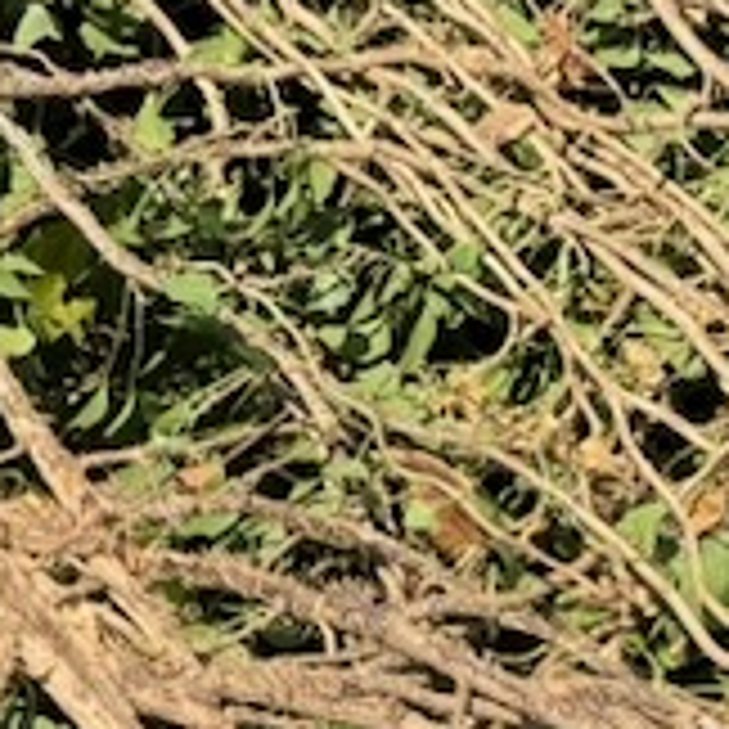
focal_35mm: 157
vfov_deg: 9.4
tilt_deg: -12.2
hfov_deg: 10.7
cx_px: -374
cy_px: -1256
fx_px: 3741
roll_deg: +2.7
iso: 100
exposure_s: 1/3953
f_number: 1.78
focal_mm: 6.76
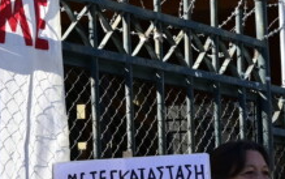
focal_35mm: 134
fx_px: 1041
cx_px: -23
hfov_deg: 15.2
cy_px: 170
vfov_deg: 9.7
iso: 250
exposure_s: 1/250
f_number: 10
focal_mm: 24
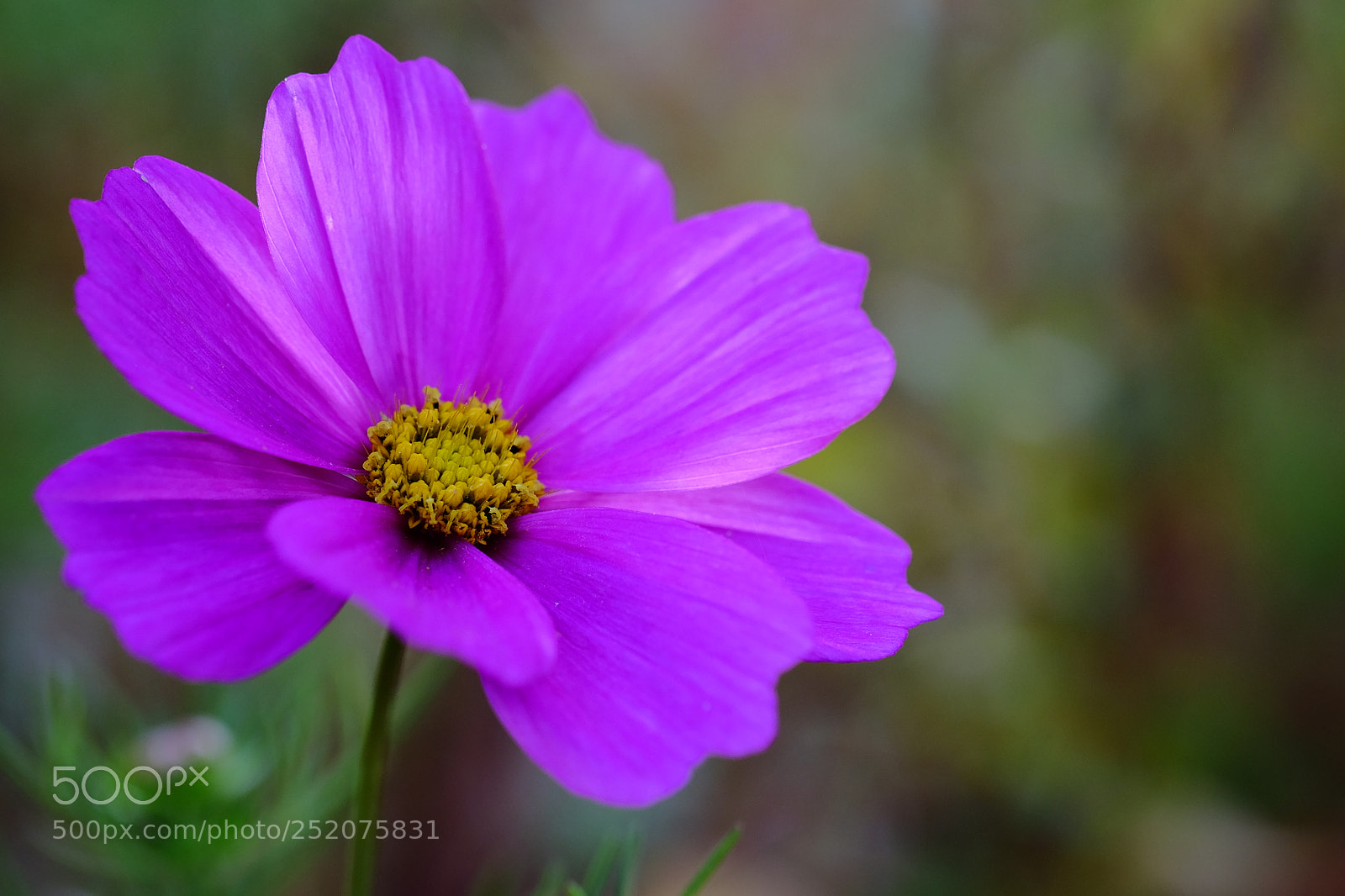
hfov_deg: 22.6
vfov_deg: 15.2
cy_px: 448
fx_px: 3362
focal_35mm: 90
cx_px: 672
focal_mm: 60
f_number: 4
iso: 500
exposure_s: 1/100
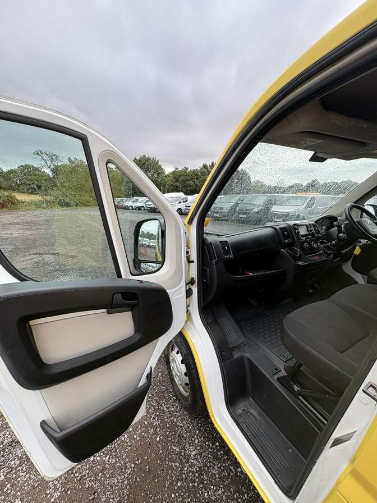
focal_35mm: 14
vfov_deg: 102.1
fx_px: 203
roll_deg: -1.3
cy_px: 252
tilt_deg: -6.6
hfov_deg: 85.7
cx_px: 188
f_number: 2.2
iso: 40
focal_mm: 2.22
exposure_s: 1/456
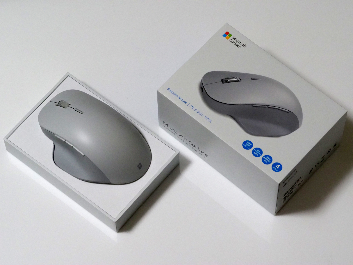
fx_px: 1224
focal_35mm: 120
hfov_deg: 16.4
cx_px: 176
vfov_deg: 12.3
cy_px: 132
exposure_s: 1/160
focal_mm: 60
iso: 2500
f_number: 5.6
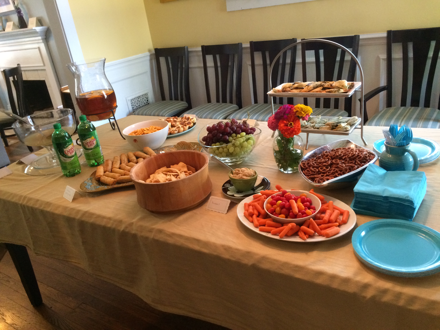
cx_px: 220
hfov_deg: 61.7
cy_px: 165
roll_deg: +8.3
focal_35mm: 29
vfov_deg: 48.2
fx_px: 369
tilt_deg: -25.3
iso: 250
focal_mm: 4.15
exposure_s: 1/30
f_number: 2.2
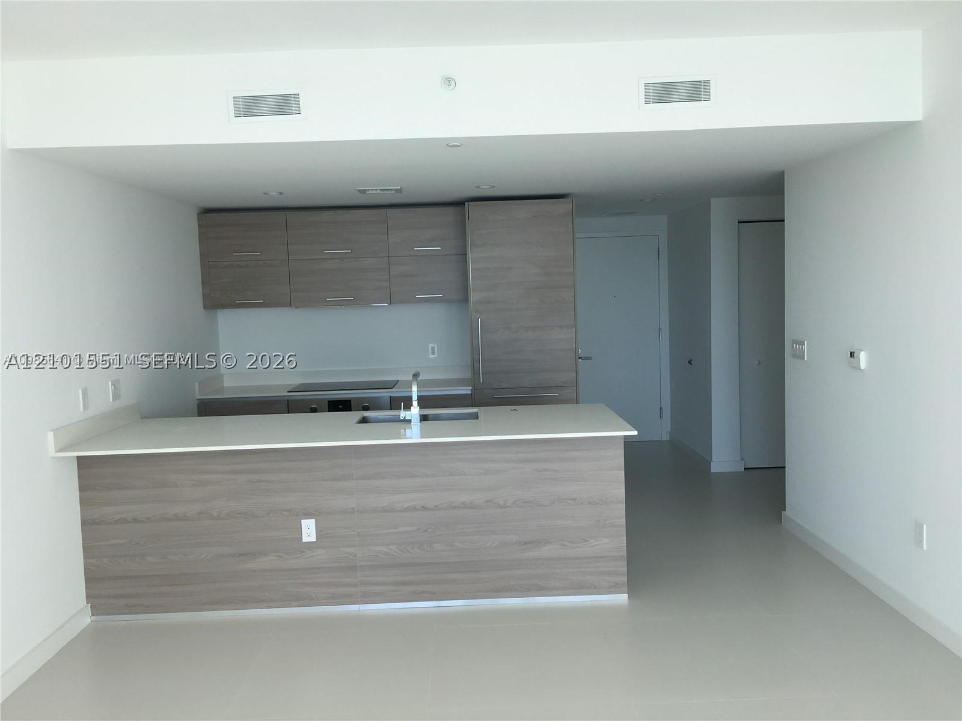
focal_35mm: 29
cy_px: 360
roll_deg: +1.7
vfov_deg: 48.2
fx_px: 806
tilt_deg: -5.3
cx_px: 481
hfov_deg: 61.7
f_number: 2.2
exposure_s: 1/288
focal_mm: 4.15
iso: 25
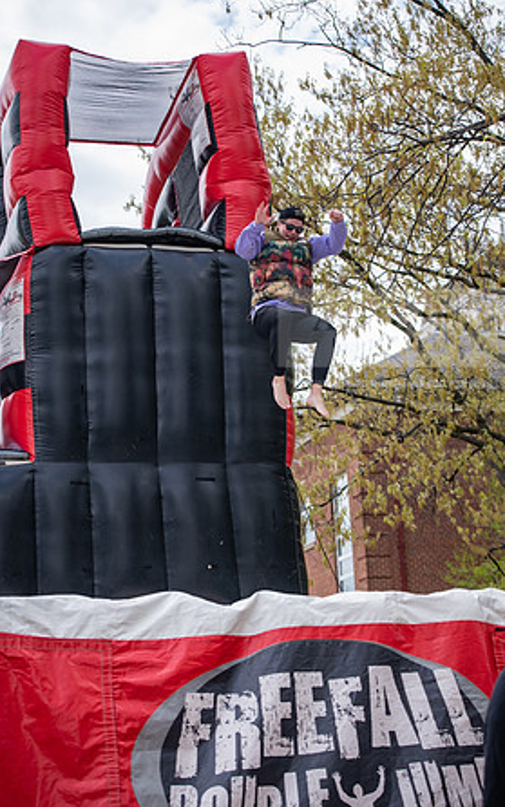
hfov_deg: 18.1
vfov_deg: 28.6
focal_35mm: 72
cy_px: 402
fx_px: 1584
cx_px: 250
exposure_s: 1/640
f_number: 3.5
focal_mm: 70
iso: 100
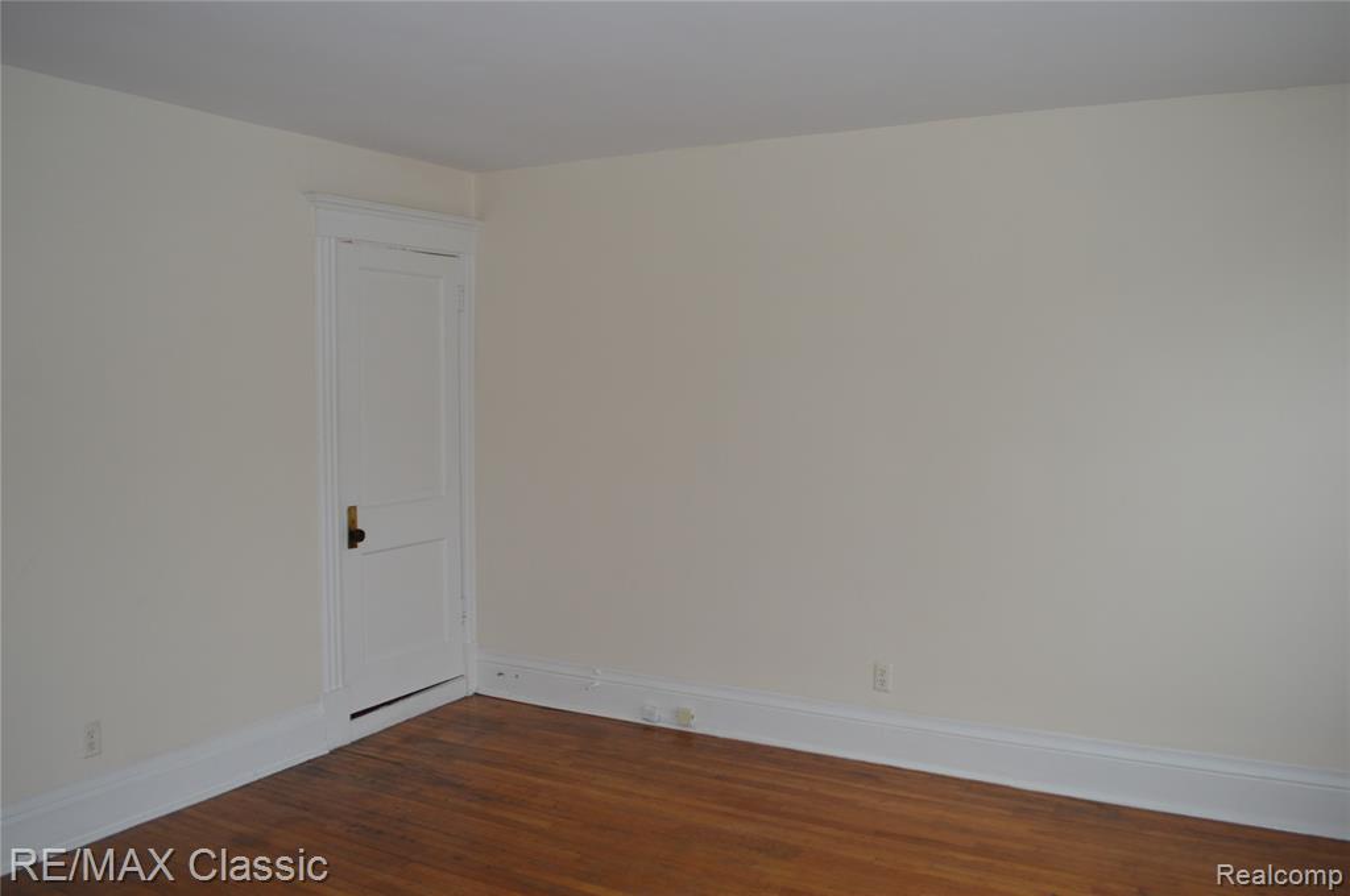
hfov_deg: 67.4
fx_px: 1011
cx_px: 675
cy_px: 448
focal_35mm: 27
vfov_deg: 47.8
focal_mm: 18
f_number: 4
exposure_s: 1/60
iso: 400
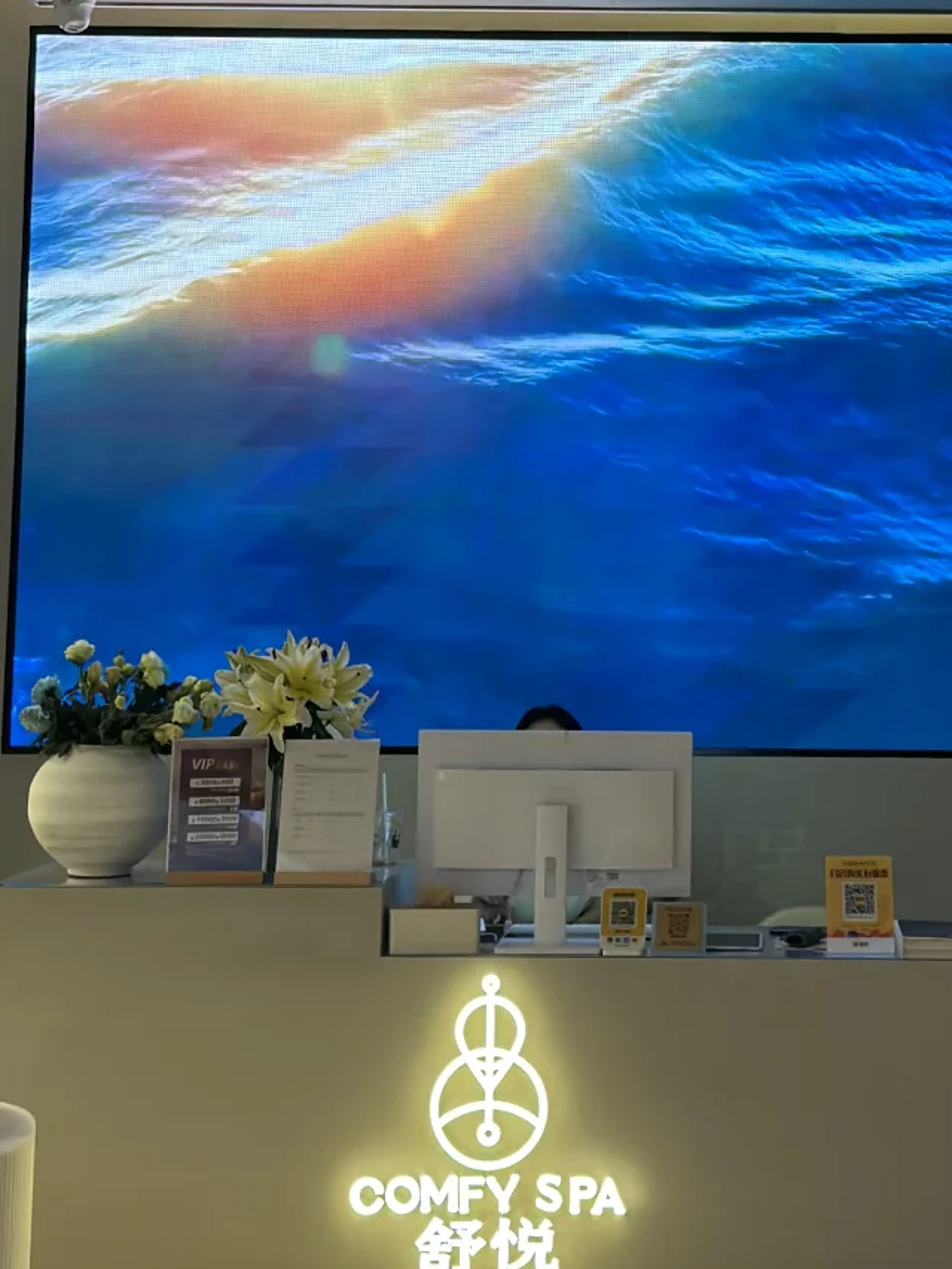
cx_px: 750
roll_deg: -1.1
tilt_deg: +6.2
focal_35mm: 81
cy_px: 231
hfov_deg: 18.1
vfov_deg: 23.7
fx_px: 2969
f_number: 1.78
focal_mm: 6.86
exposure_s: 1/100
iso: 160
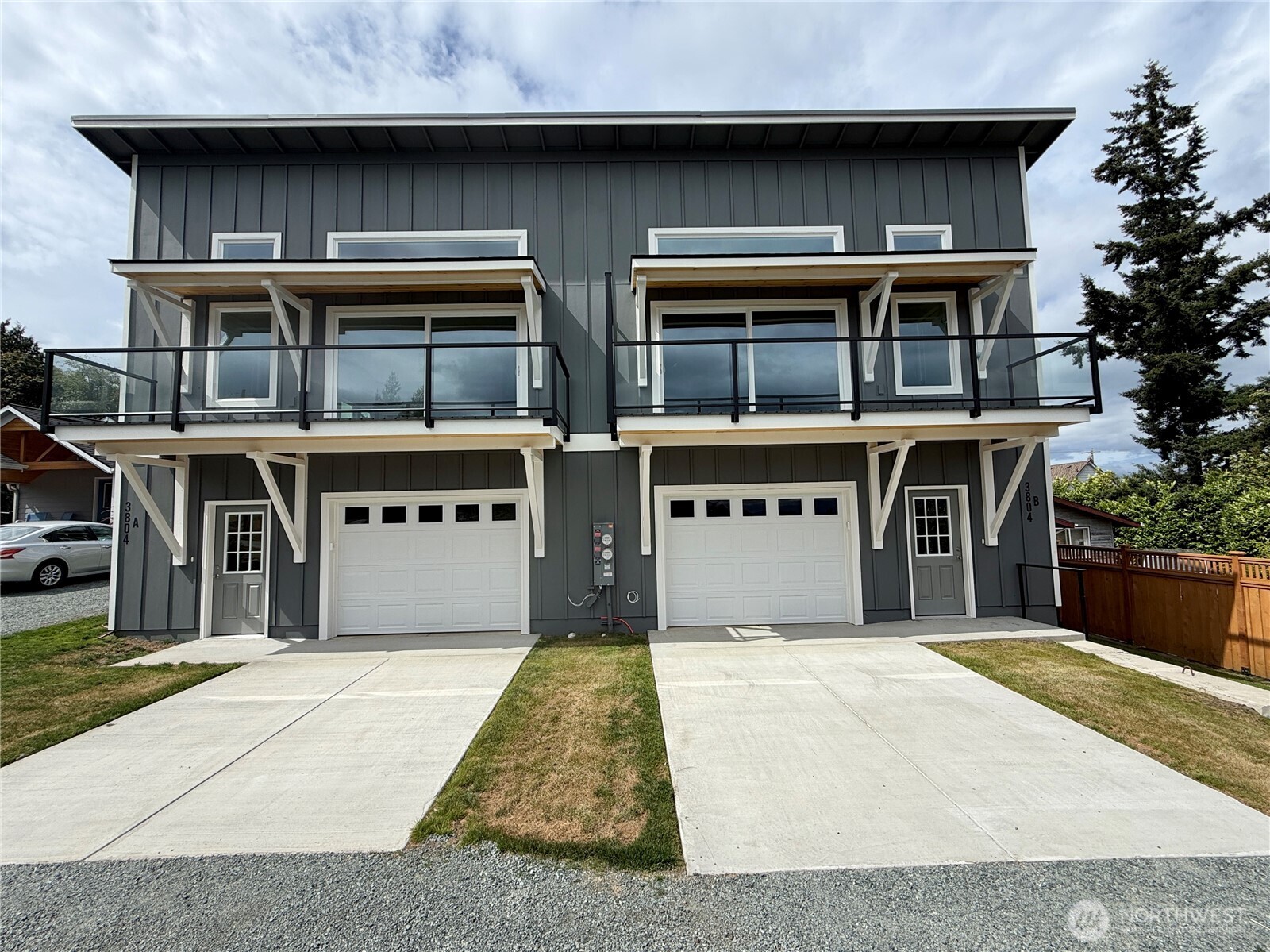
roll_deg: +0.6
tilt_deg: +4.8
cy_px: 476
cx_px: 635
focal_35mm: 14
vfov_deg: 85.6
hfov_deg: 102.1
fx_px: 513
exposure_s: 1/1399
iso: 20
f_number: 2.2
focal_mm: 2.22
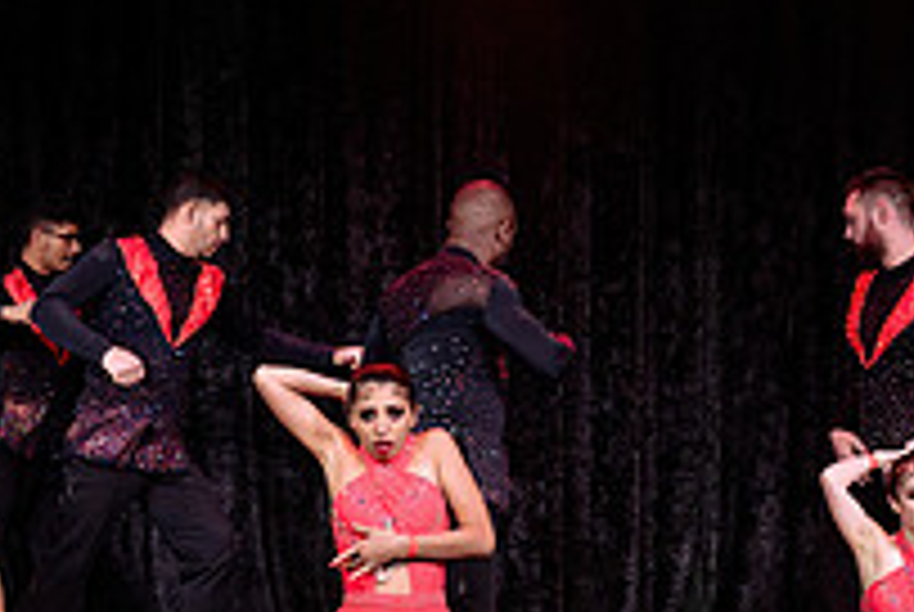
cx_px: 321
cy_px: 269
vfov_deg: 17.8
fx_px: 1958
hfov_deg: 26.2
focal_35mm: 77
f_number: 3.2
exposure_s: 1/400
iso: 1600
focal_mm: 24
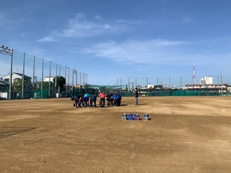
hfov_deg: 67.3
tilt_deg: +2.9
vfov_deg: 53.1
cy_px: 86
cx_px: 116
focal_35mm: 26
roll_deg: +1.9
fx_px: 174
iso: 25
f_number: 1.8
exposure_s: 1/3185
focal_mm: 4.2
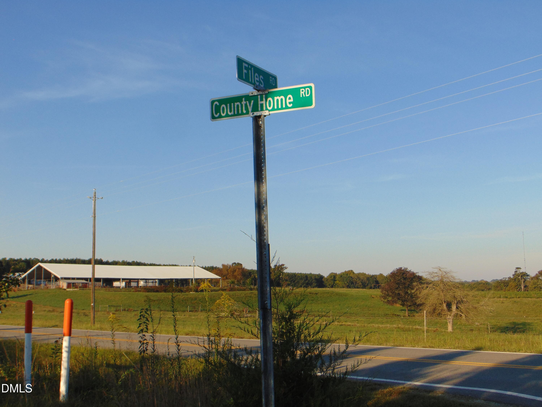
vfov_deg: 34.3
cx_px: 271
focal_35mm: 42
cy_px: 204
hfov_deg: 44.8
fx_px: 658
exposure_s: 1/200
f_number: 8.7
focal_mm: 7.6
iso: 80
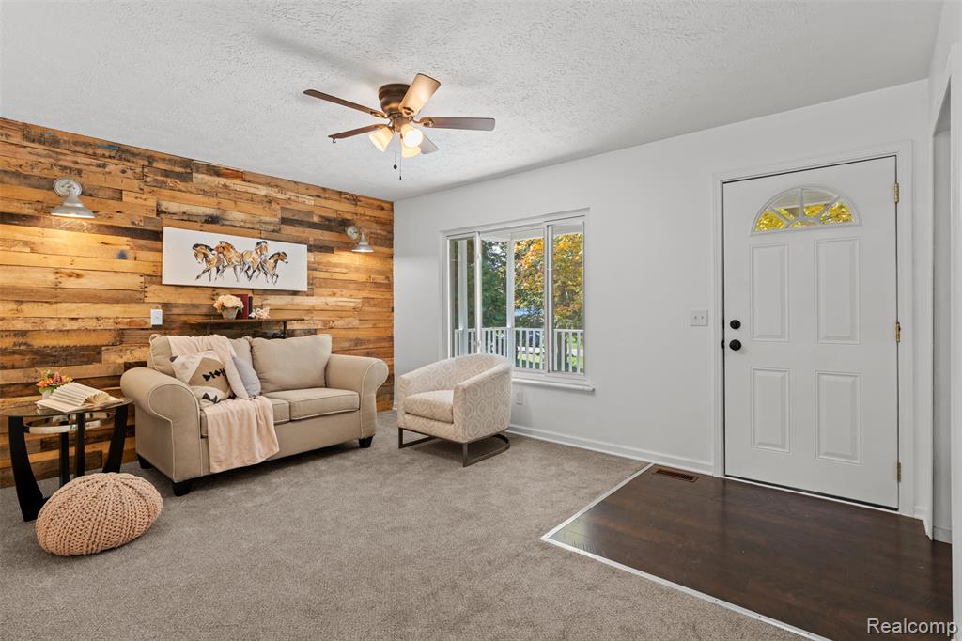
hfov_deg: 93.3
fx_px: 454
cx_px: 481
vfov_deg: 70.4
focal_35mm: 17
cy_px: 320
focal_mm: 17
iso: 400
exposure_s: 1/5
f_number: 8
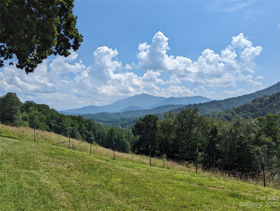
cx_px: 140
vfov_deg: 56.9
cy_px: 106
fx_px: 194
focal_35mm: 24
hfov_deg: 71.5
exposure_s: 1/3906
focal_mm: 6.81
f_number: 1.85
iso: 43
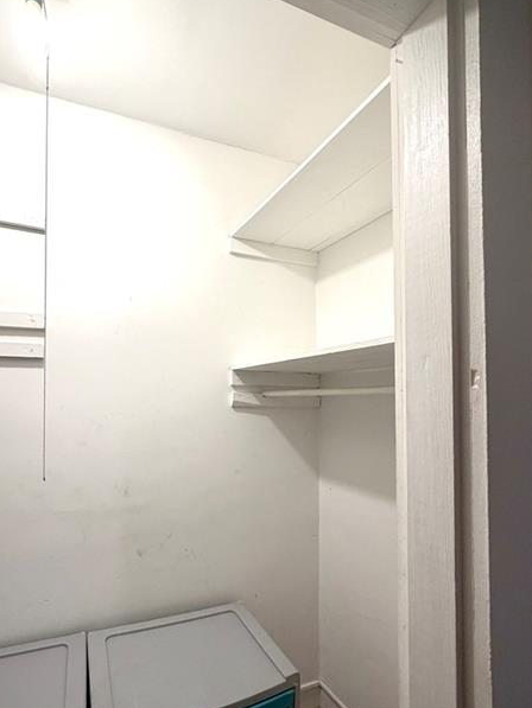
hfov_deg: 70.7
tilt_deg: +1.4
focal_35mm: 18
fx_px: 369
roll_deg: +0.0
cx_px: 208
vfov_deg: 87.3
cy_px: 401
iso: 200
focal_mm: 2.22
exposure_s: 1/120
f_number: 2.2
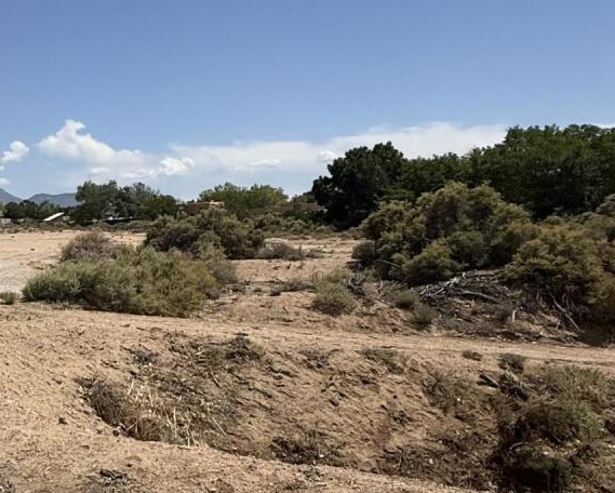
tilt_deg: +3.0
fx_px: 874
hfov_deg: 33.4
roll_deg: +0.5
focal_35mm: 48
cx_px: -76
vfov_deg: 31.5
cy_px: 218
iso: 50
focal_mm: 2.22
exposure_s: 1/4762
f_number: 2.2
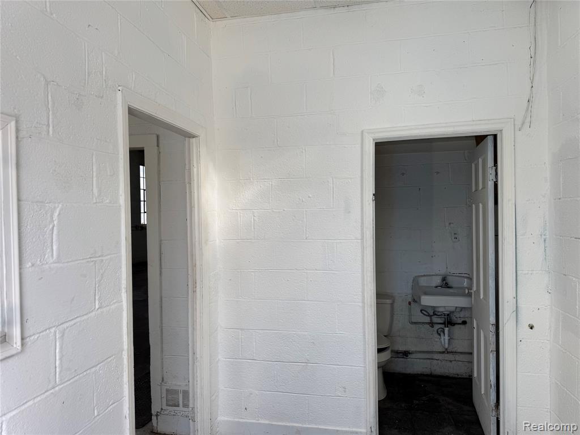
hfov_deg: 71.6
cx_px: 290
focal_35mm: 24
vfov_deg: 56.8
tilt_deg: -3.0
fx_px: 402
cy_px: 218
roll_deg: +0.2
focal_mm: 6.76
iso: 80
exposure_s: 1/460
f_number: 1.78
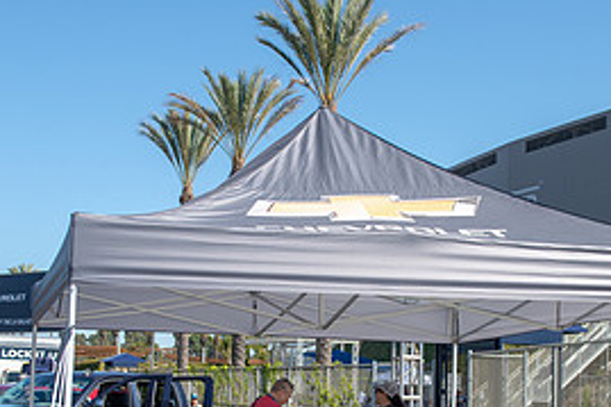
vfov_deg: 19.4
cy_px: 342
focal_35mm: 69
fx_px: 1170
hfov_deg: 29.3
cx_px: 311
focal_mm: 32
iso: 250
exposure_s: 1/2000
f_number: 4
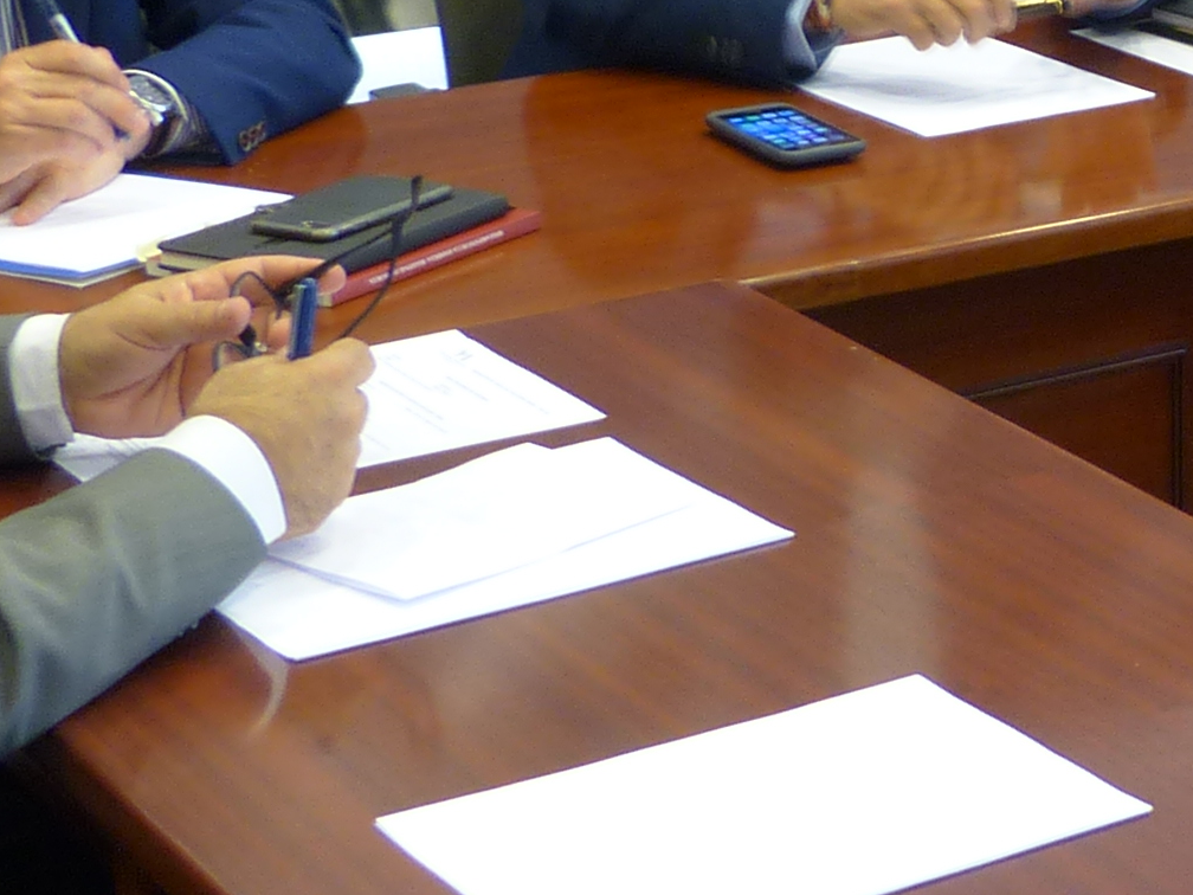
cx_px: 1559
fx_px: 4101
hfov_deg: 15.7
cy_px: -168
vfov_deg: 12.2
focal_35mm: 119
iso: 100
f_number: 2.8
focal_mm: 5.5
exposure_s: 1/20
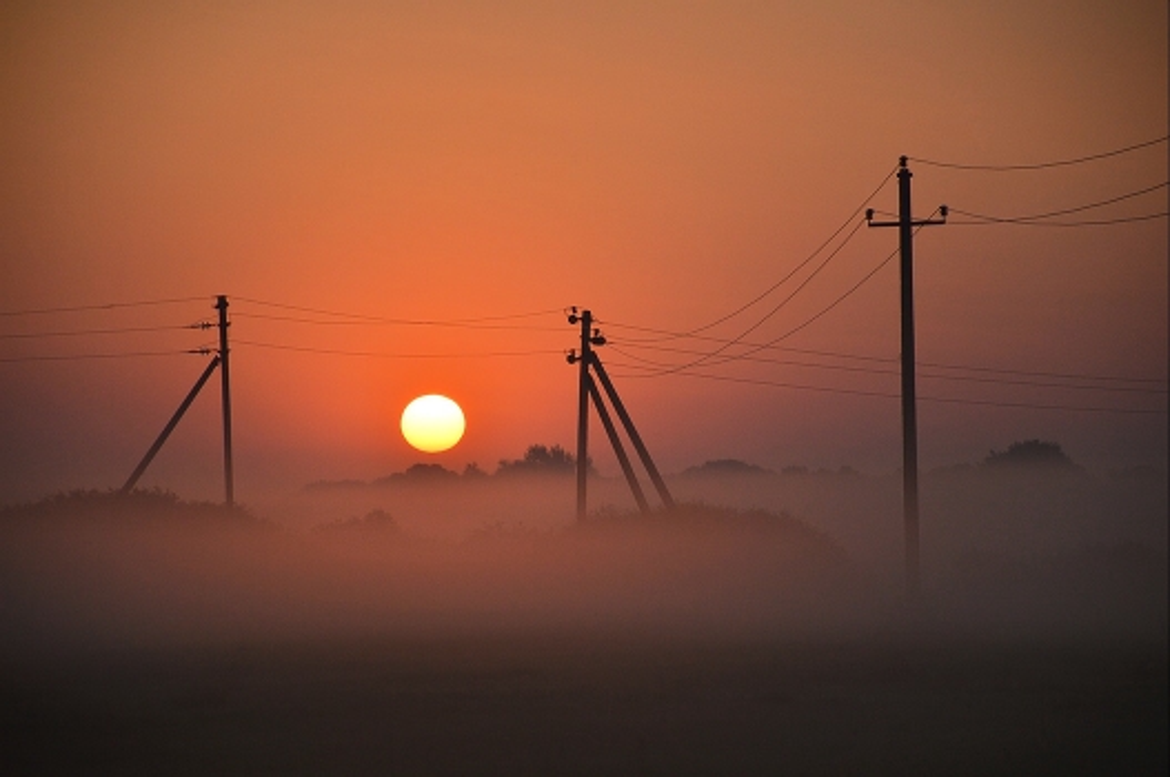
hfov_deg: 9.8
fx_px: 6817
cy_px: 388
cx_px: 585
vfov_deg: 6.5
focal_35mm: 210
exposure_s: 1/1600
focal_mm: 140
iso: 200
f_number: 5.6
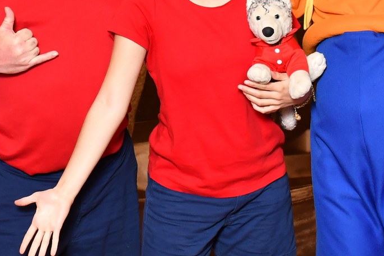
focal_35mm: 119
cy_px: -39
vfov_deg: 11.3
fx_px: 1269
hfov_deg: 17.2
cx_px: 126
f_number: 5.6
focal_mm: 23
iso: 640
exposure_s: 1/125
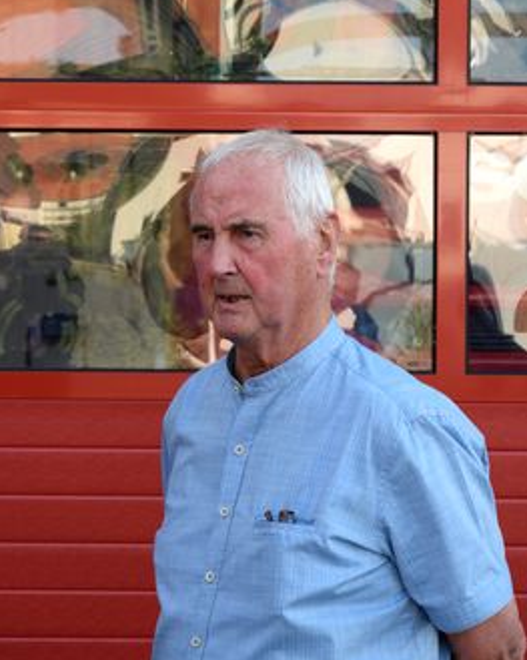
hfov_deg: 12.8
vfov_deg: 16.0
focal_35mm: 120
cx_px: 264
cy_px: 279
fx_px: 2341
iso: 640
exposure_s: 1/200
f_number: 10
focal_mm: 70
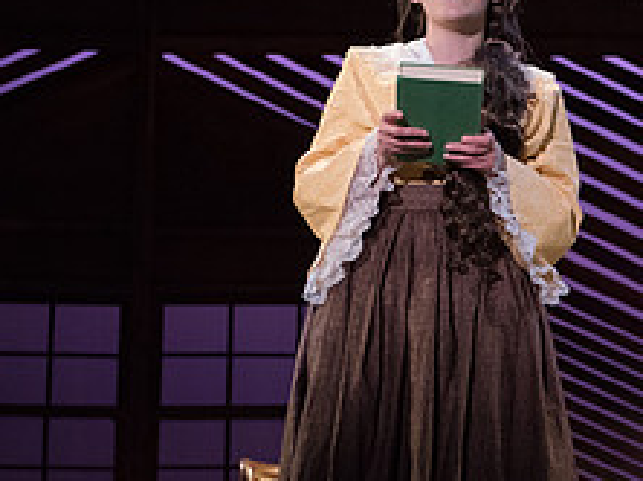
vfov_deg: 9.8
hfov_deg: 12.8
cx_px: 741
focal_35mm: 151
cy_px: 311
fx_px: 2802
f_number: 4
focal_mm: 60
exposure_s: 1/320
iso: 3200
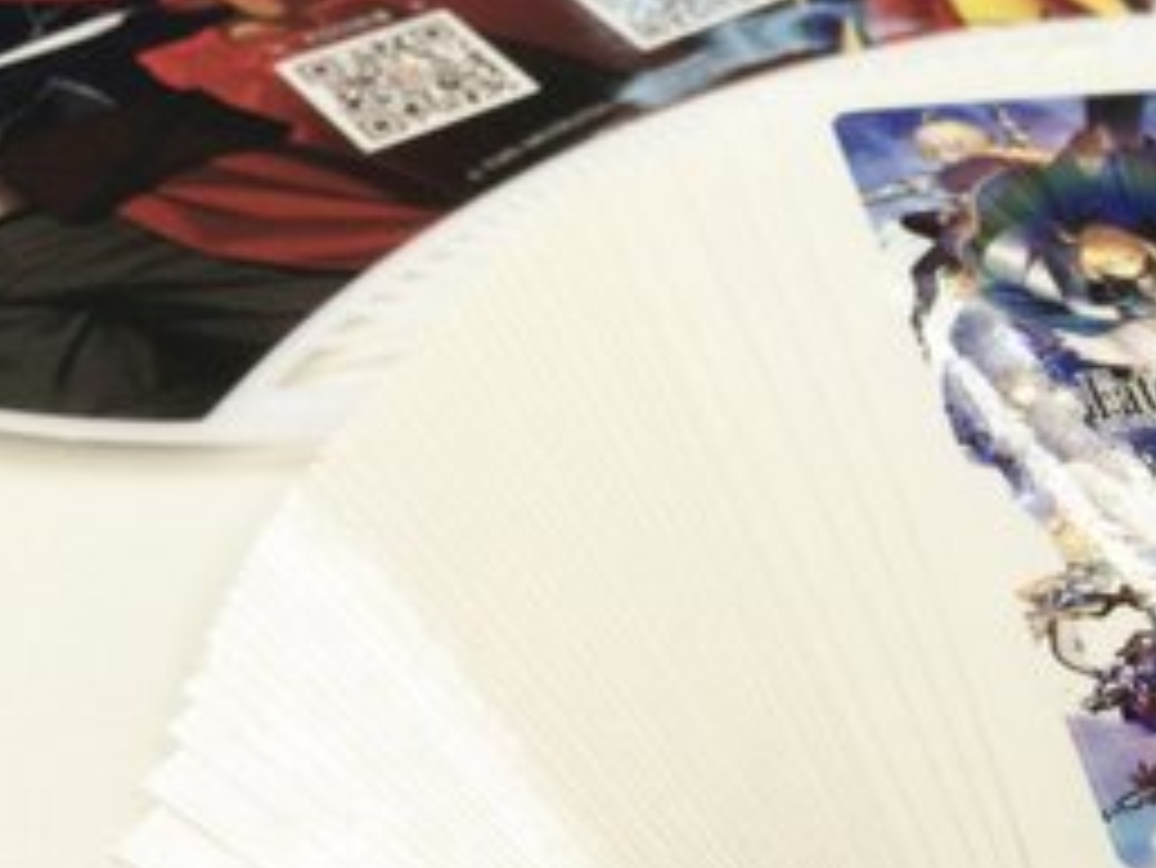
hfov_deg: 28.7
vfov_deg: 23.7
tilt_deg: -41.5
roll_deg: -7.8
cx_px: 1223
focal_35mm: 62
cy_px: 382
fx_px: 2071
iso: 40
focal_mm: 4.15
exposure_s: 1/50
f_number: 2.2
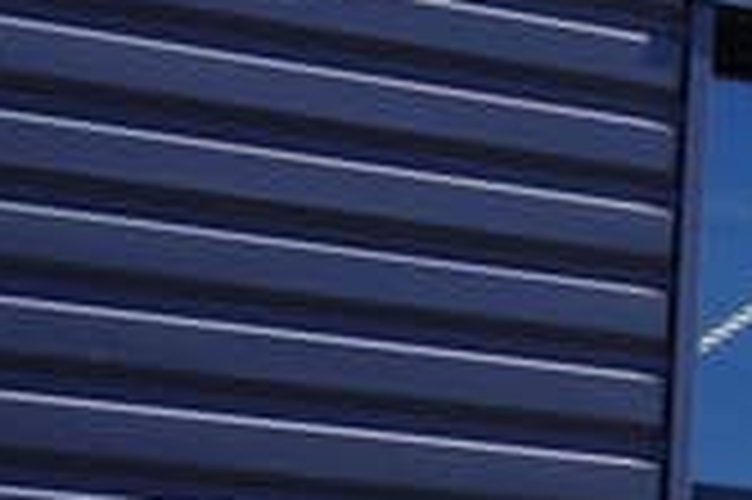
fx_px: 3756
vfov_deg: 7.5
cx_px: 2508
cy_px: 804
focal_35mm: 180
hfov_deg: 8.7
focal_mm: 16
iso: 100
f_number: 9
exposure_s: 1/125
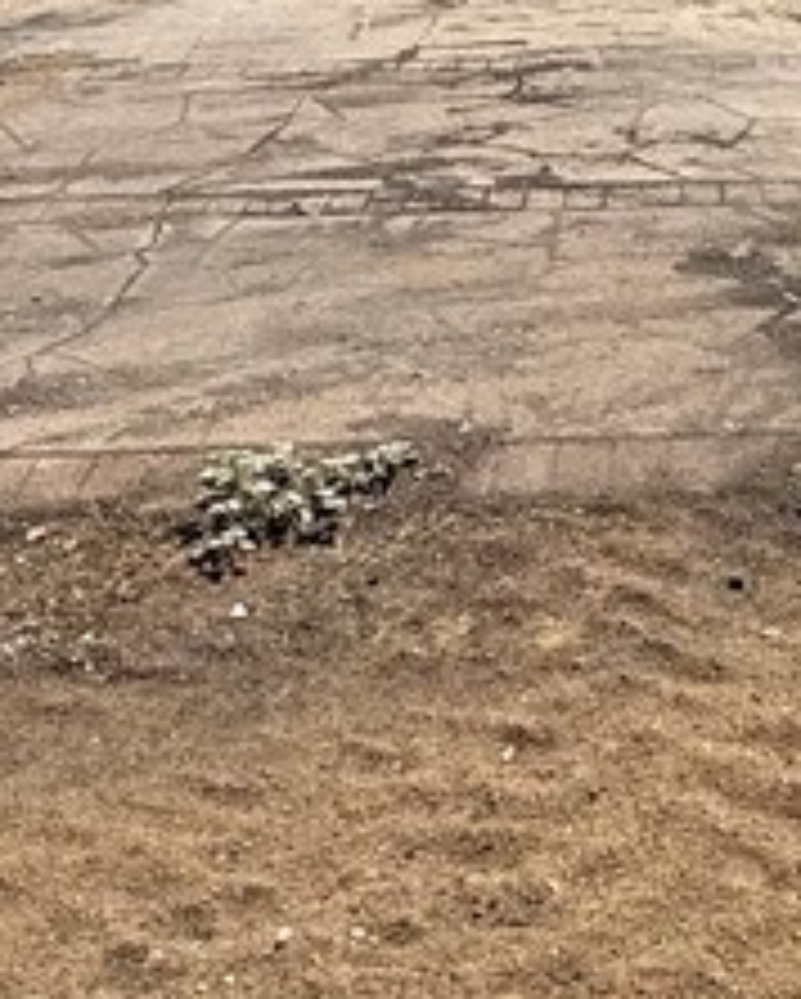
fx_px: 1864
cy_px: 108
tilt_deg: -11.9
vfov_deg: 28.9
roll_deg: -4.4
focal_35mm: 63
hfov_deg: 23.5
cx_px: 756
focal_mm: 2.22
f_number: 2.2
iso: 50
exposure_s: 1/2976
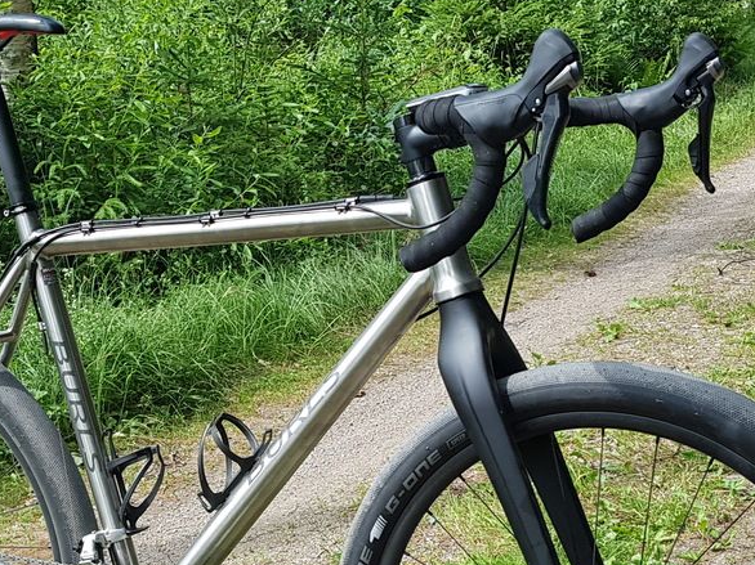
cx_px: 322
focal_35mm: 71
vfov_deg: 20.2
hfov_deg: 27.4
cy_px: 528
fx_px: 1548
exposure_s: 1/648
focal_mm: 4.2
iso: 40
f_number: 1.7
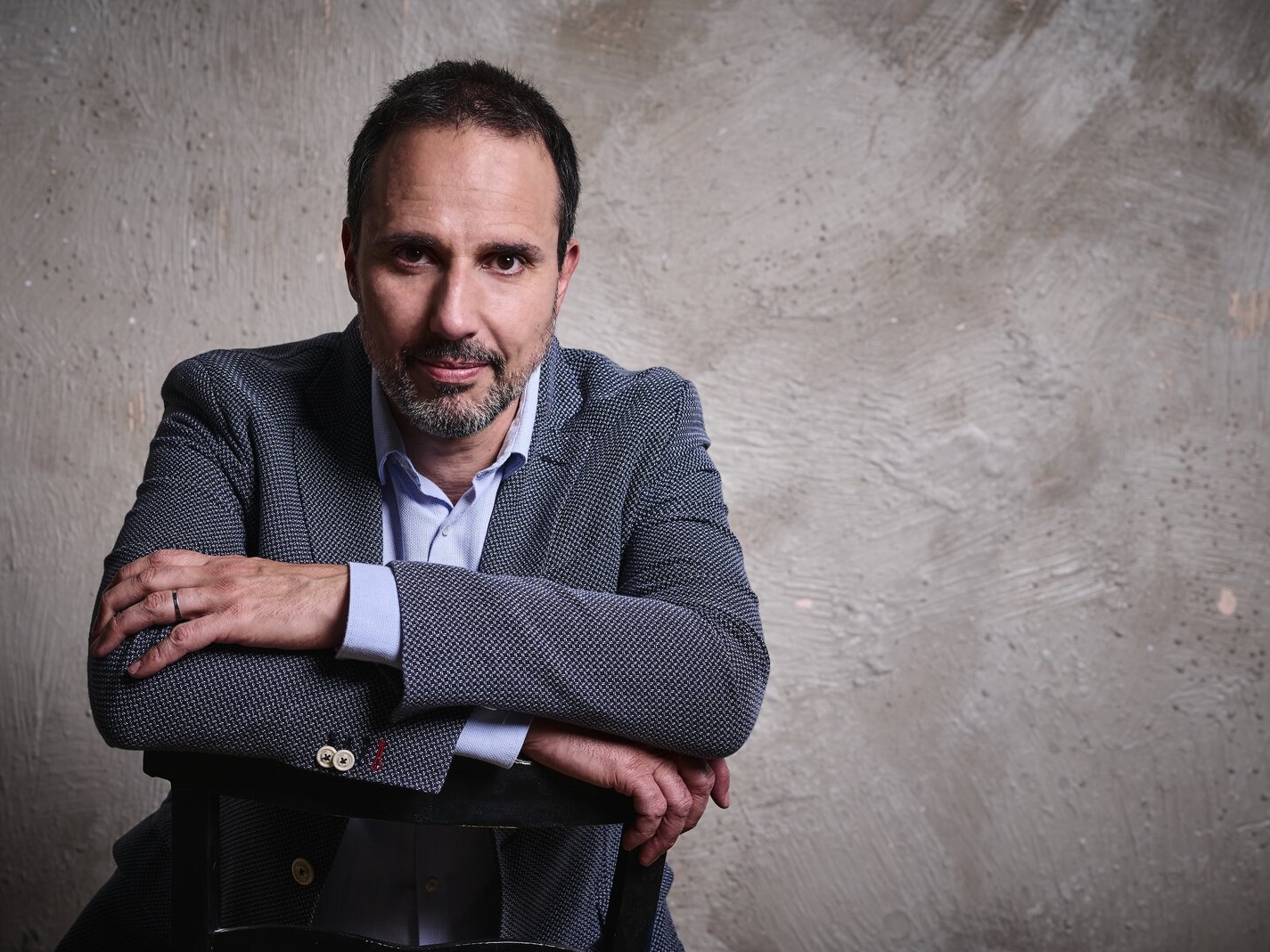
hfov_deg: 21.1
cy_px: 473
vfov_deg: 15.9
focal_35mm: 93
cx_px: 557
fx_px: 3412
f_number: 7.1
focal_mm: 85
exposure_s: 1/125
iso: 100
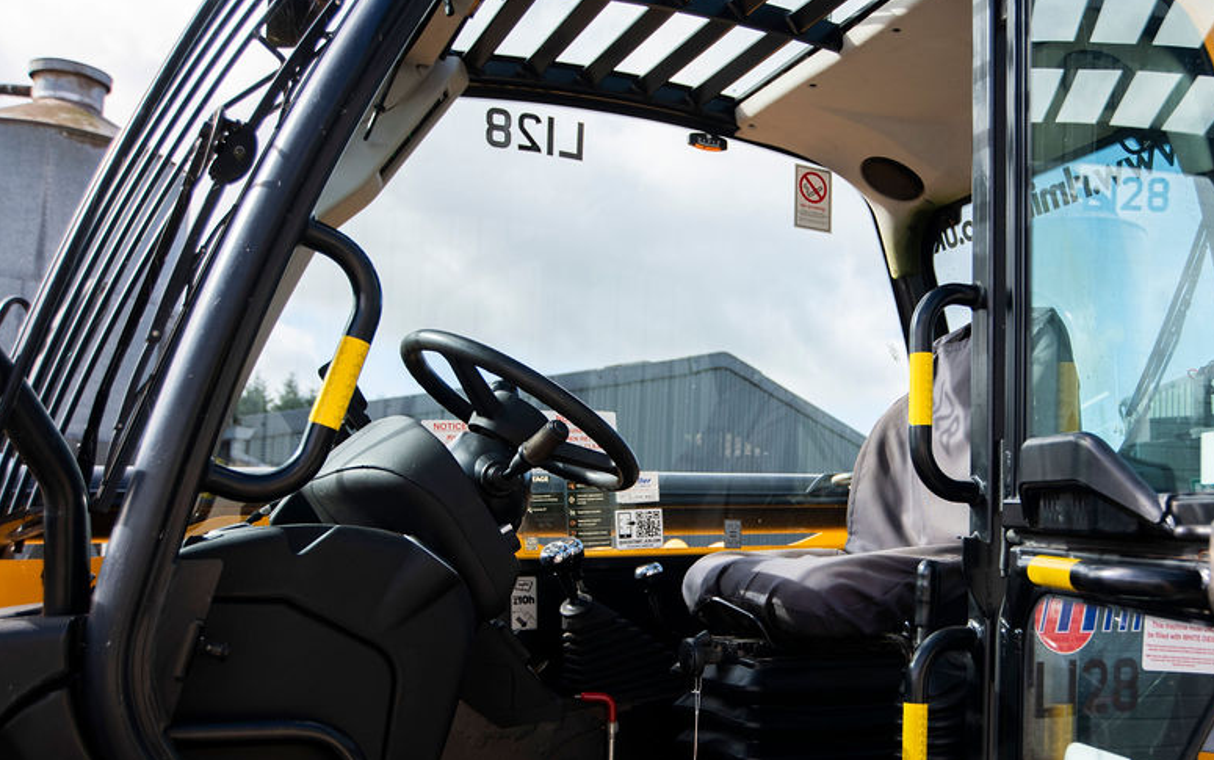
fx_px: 1158
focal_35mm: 35
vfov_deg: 36.0
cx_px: 797
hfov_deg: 54.3
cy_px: 501
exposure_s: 1/640
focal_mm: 26
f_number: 5
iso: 250
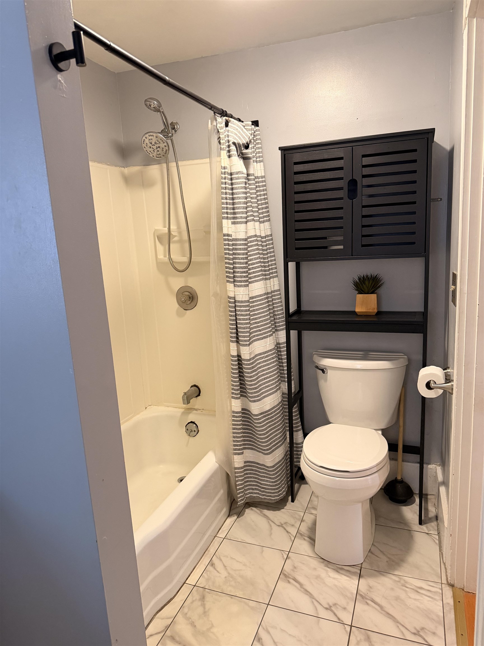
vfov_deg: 71.6
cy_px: 323
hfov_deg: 56.8
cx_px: 242
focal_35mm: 24
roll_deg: +3.2
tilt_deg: -11.0
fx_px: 447
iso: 400
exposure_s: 1/60
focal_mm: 6.76
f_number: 1.78
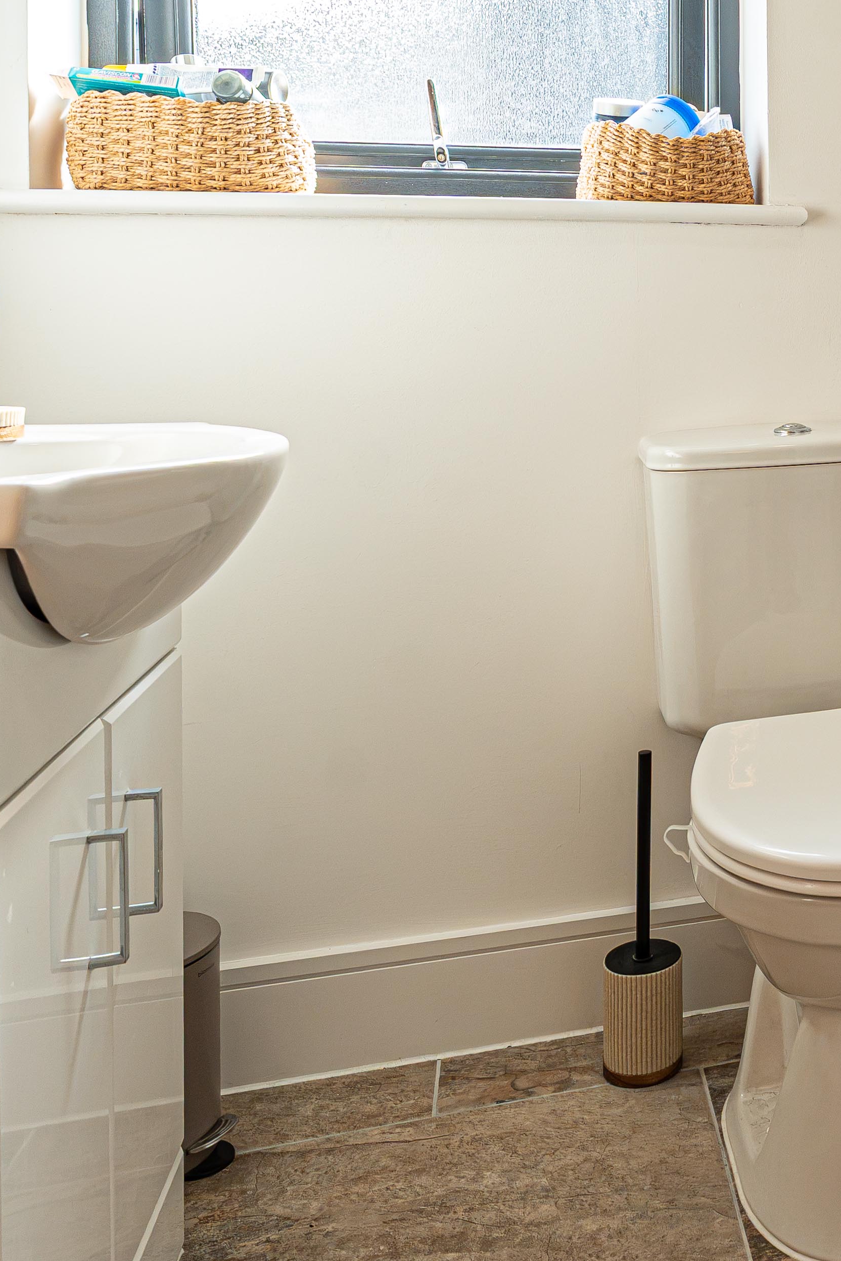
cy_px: 317
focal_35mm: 39
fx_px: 1367
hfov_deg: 29.0
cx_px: 1042
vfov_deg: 47.7
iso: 640
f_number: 7.1
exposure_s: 1/100
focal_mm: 14
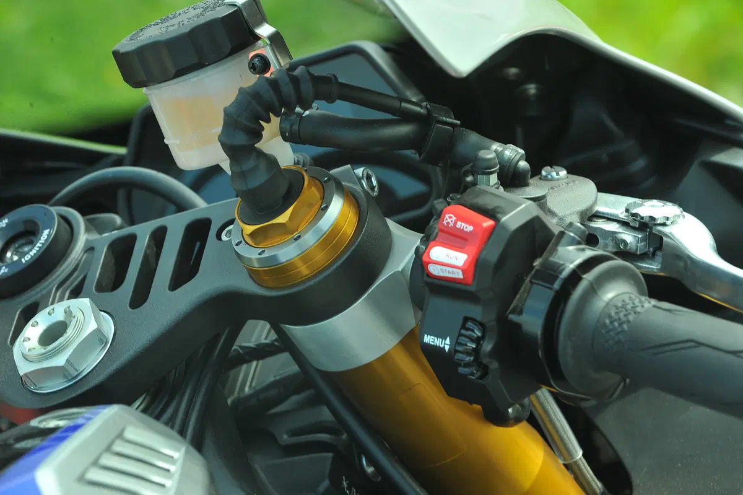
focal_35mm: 140
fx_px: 2888
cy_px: 248
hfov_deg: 14.7
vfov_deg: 9.8
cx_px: 372
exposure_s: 1/100
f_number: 8
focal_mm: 140
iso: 320
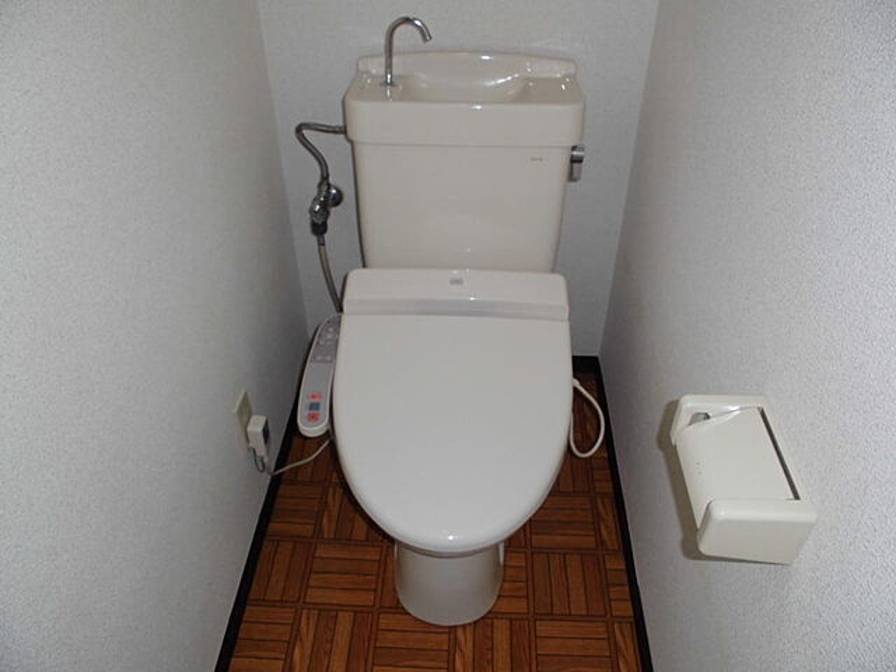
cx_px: 448
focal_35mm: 26
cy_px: 336
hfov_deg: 67.3
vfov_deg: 53.1
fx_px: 673
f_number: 3.5
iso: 100
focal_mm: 4.6
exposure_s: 1/60
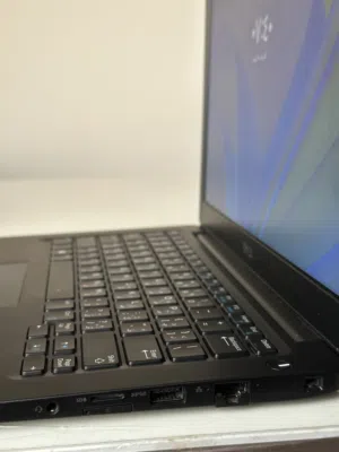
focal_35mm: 48
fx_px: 627
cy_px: 226
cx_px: 170
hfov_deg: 30.3
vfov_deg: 39.7
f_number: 1.78
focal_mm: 6.86
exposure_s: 1/30
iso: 640
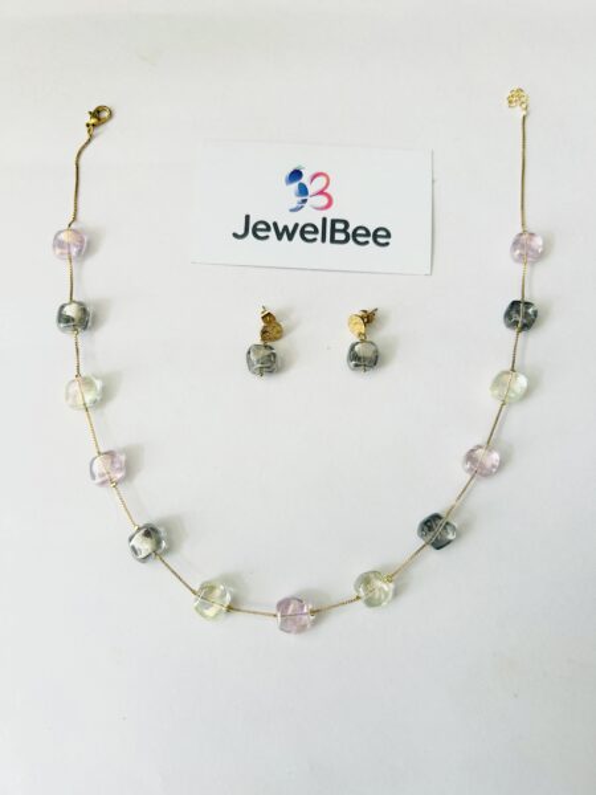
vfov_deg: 67.3
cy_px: 398
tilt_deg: -77.6
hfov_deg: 53.1
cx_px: 298
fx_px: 597
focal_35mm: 26
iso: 64
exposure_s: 1/100
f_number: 1.5
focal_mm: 5.7
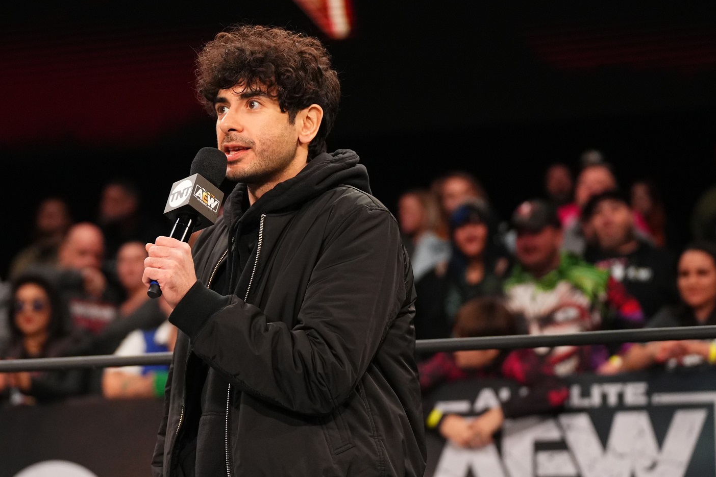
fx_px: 2645
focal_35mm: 133
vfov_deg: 10.3
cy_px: 266
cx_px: 248
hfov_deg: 15.4
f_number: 2.8
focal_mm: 92
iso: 4000
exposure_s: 1/1000
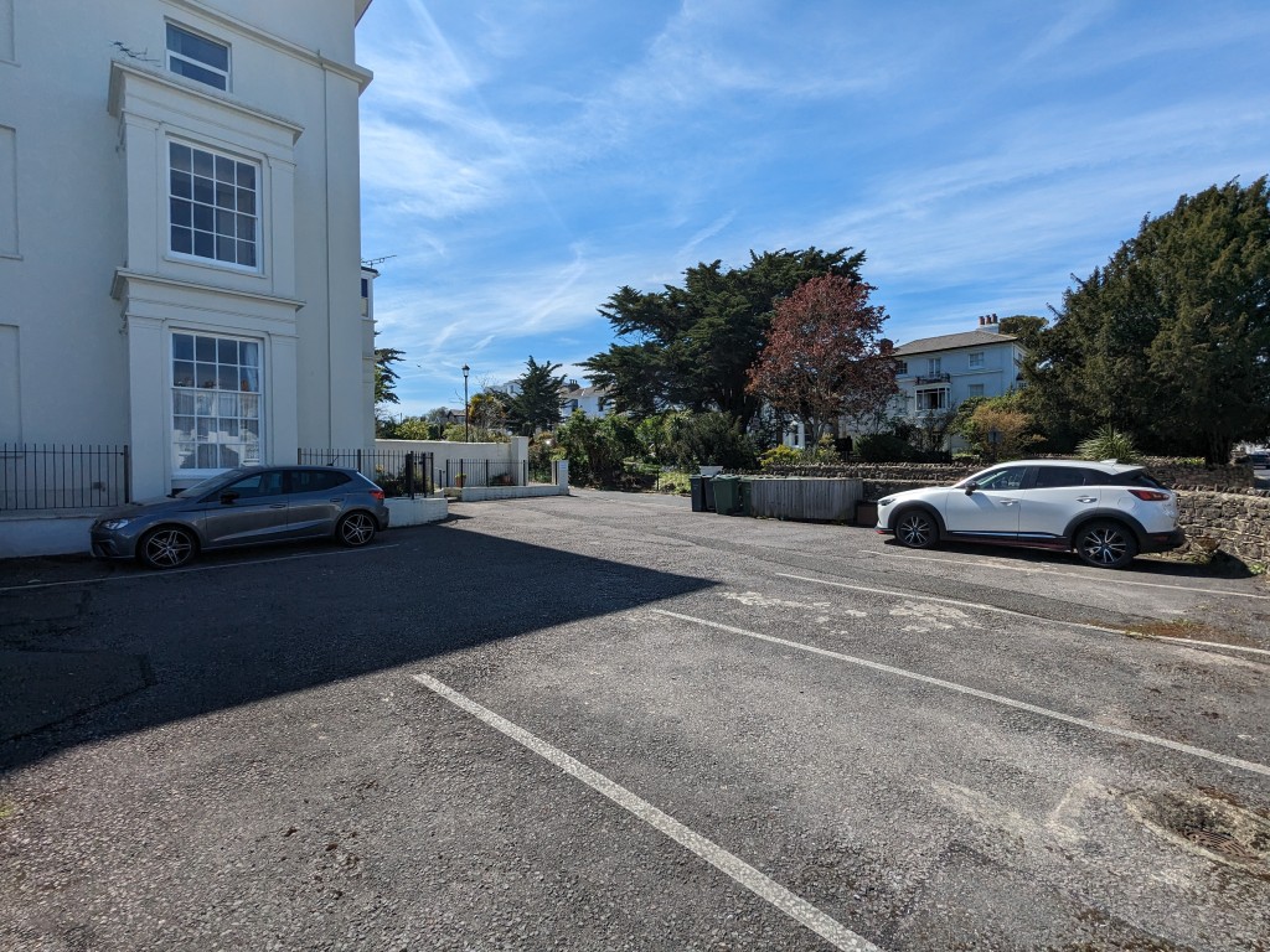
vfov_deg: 78.1
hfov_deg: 94.5
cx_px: 635
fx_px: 587
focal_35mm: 16
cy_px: 476
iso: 48
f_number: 2.2
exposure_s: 1/1938
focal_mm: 2.35
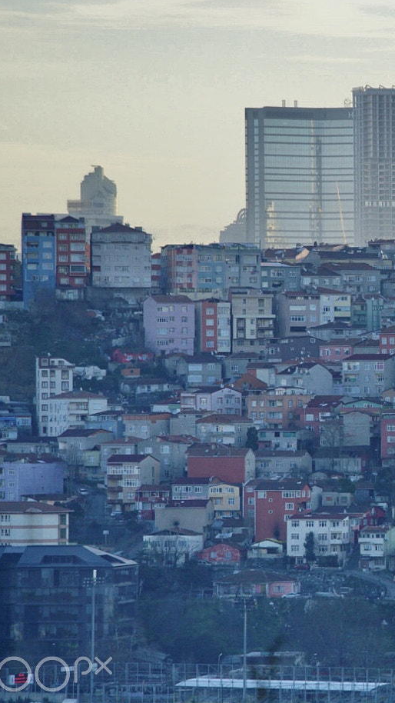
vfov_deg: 5.9
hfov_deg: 3.3
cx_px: 536
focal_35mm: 367
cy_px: 364
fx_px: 6835
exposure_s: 1/800
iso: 640
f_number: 5
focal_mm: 200
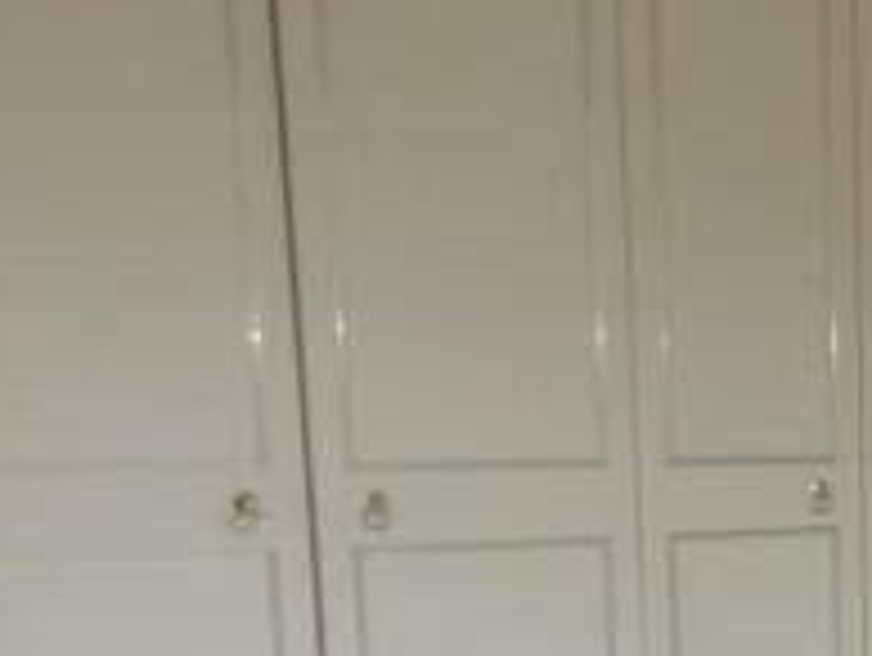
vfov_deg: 18.6
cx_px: 1211
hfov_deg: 22.5
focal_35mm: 75
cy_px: 789
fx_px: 1892
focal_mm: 4.5
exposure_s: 1/100
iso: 100
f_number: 3
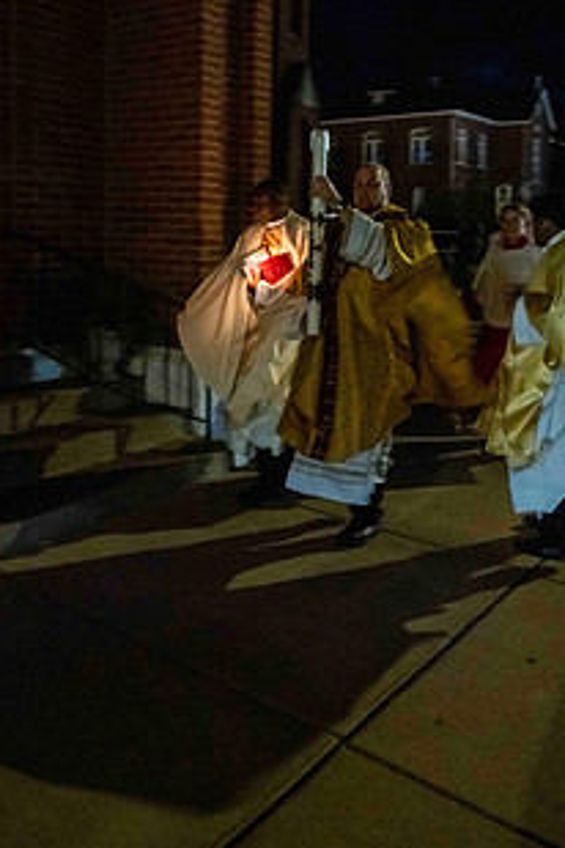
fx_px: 824
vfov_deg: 53.3
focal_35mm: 35
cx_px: 252
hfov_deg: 37.8
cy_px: 277
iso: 8000
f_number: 6.3
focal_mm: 24
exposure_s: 1/40
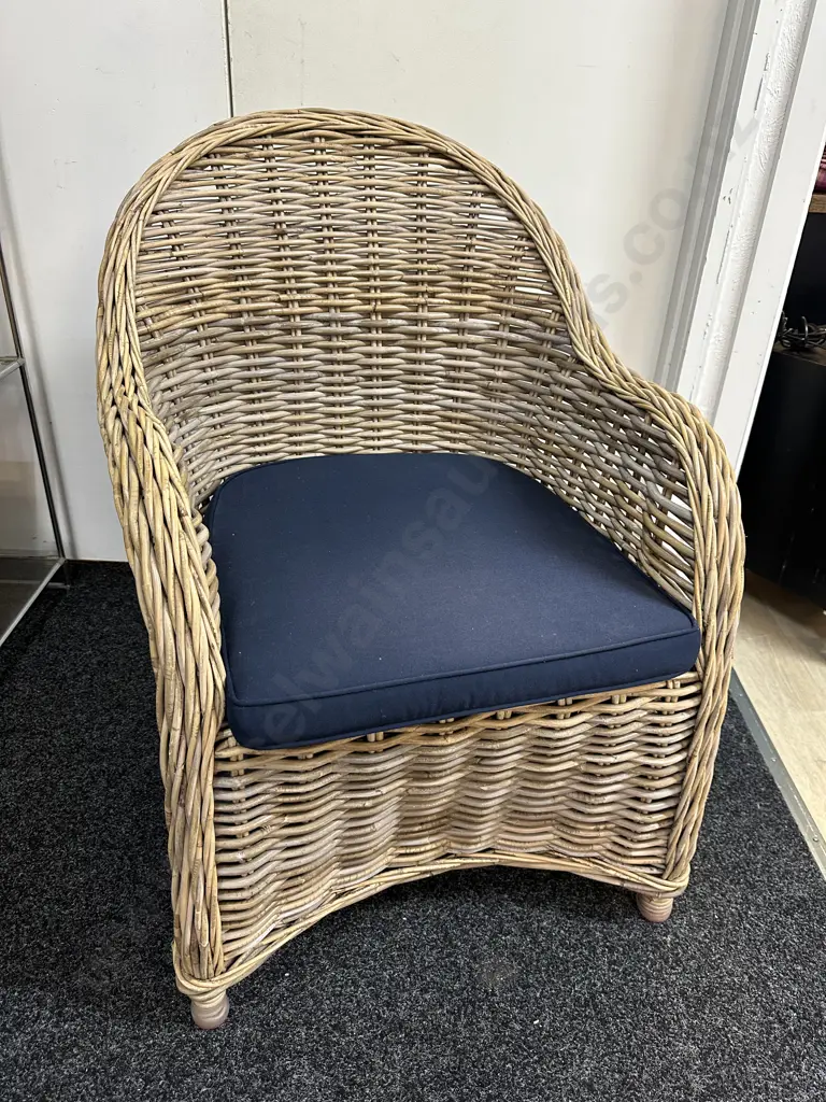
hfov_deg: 56.8
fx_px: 764
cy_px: 551
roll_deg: -2.6
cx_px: 413
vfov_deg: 71.6
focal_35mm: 24
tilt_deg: -29.6
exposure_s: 1/50
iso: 250
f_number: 1.78
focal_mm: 6.86
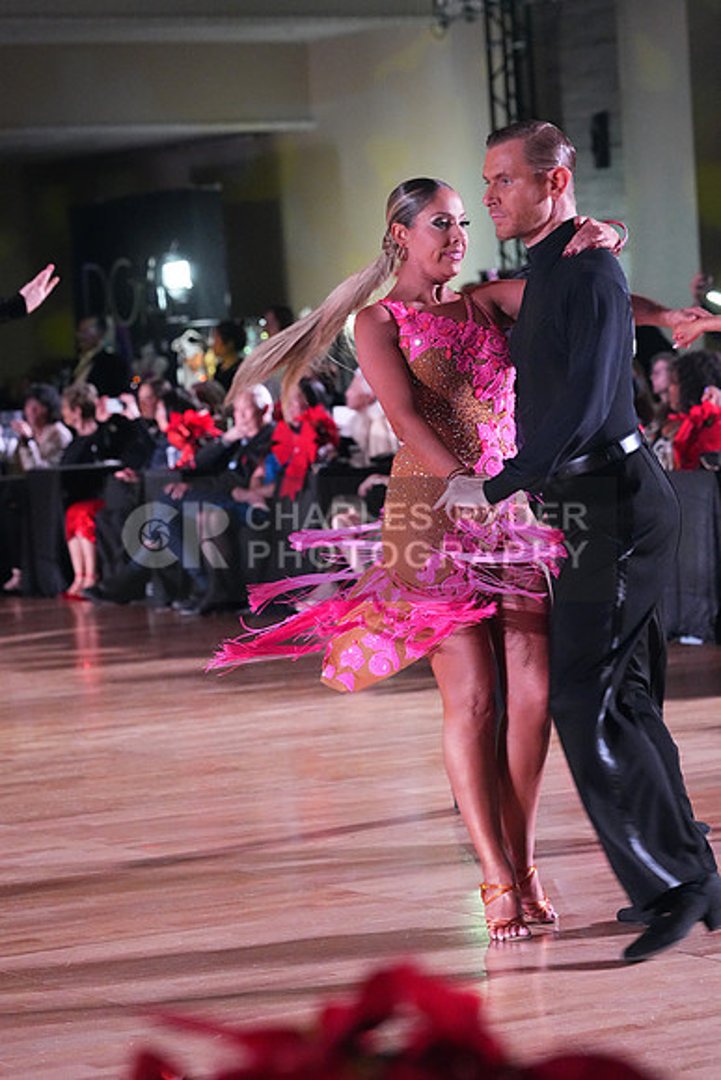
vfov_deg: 17.2
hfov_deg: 11.5
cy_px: 540
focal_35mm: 119
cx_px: 360
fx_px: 3573
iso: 12800
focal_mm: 119
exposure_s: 1/400
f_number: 5.6
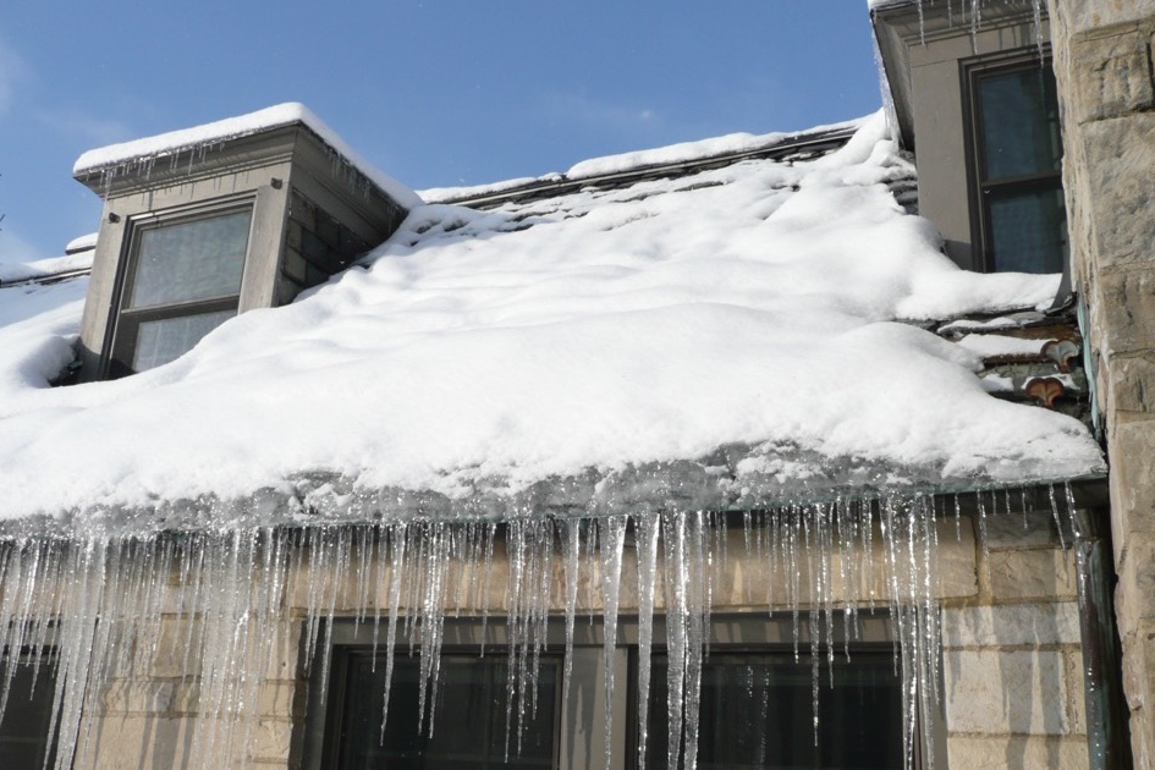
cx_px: 588
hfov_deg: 58.7
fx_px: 1027
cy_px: 436
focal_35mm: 32
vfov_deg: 41.0
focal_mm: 4.6
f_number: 3.3
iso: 100
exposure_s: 1/1000
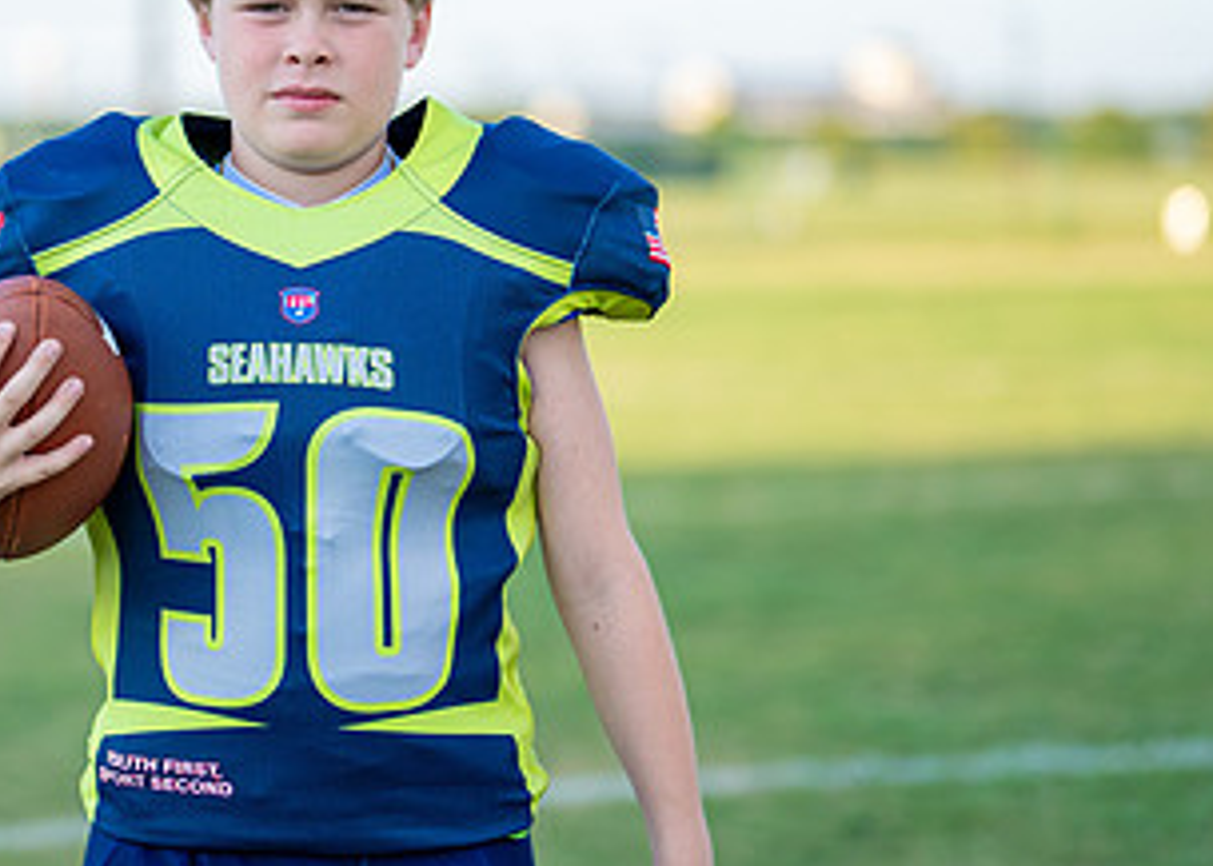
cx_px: 304
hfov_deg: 17.9
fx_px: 3823
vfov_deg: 12.9
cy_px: 267
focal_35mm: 111
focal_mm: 50
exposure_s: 1/2000
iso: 100
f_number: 1.2
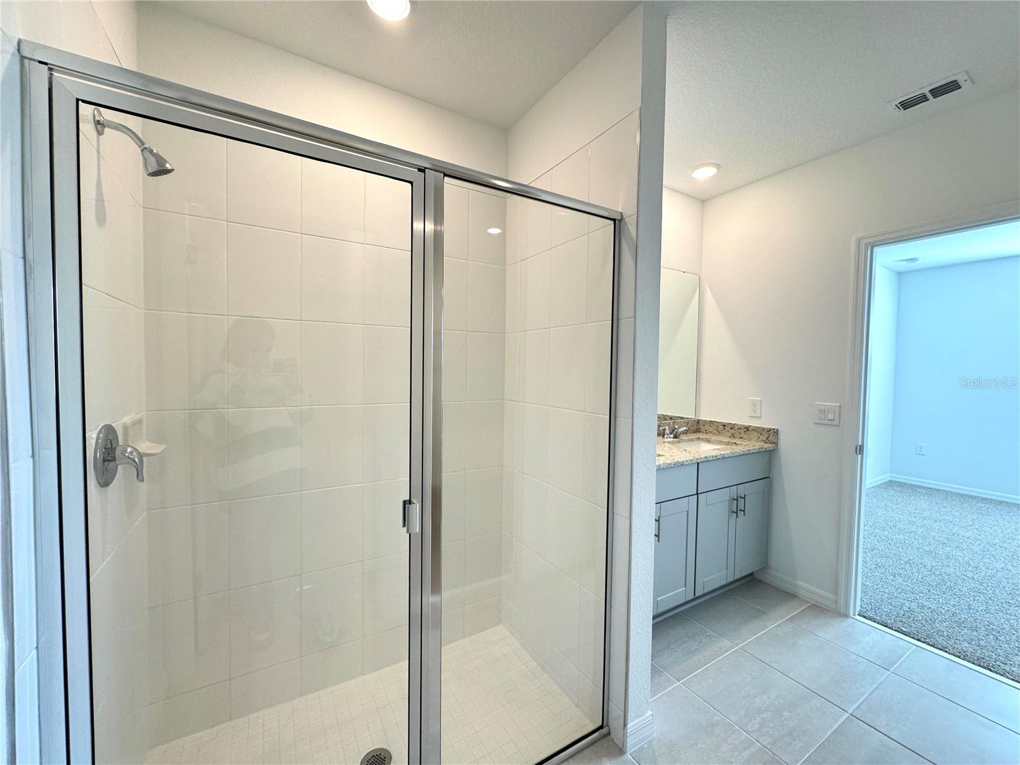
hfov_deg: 102.1
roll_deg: -1.0
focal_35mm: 14
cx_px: 510
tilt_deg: -2.6
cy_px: 382
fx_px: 413
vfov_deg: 85.7
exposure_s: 1/120
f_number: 2.2
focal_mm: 2.22
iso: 160
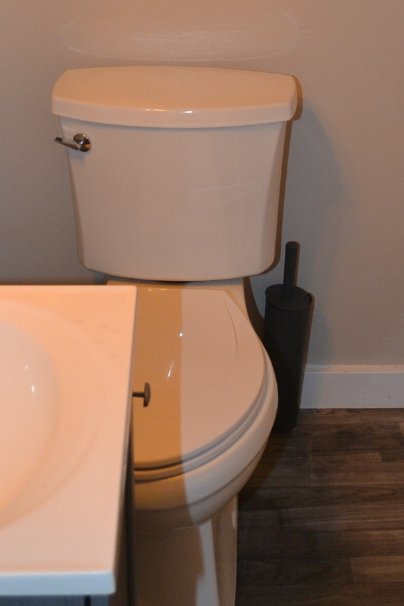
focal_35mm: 68
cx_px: 259
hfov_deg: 20.0
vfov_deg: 28.6
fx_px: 1145
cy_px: 76
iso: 720
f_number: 3.5
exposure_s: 1/60
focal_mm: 18
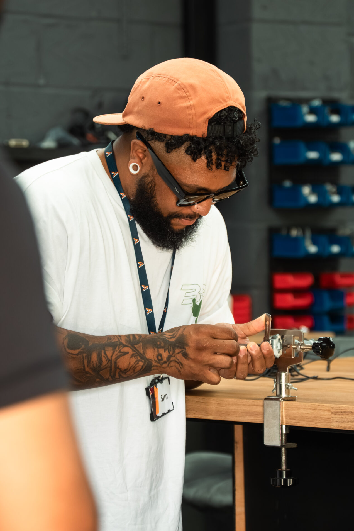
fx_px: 2079
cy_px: 305
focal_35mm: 141
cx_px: 178
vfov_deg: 14.5
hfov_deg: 9.7
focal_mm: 70
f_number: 3.2
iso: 800
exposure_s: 1/200
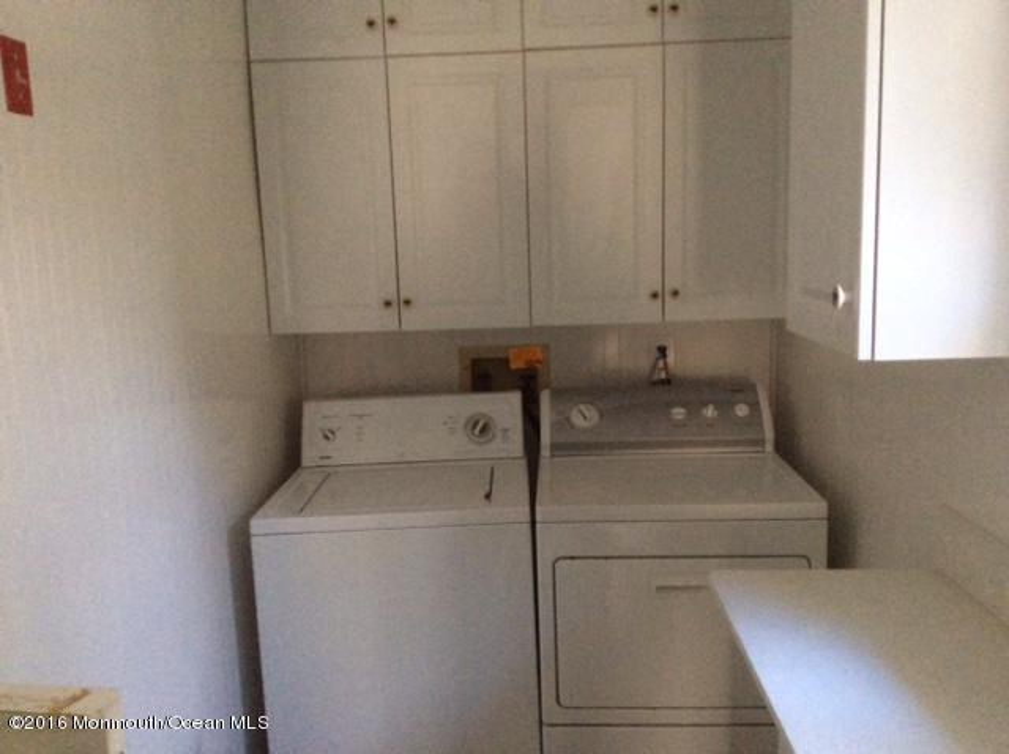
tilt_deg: -8.8
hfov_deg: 56.9
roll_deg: +0.3
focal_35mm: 32
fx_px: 931
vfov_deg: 44.1
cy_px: 377
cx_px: 504
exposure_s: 1/24
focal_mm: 3.3
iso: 320
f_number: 2.4
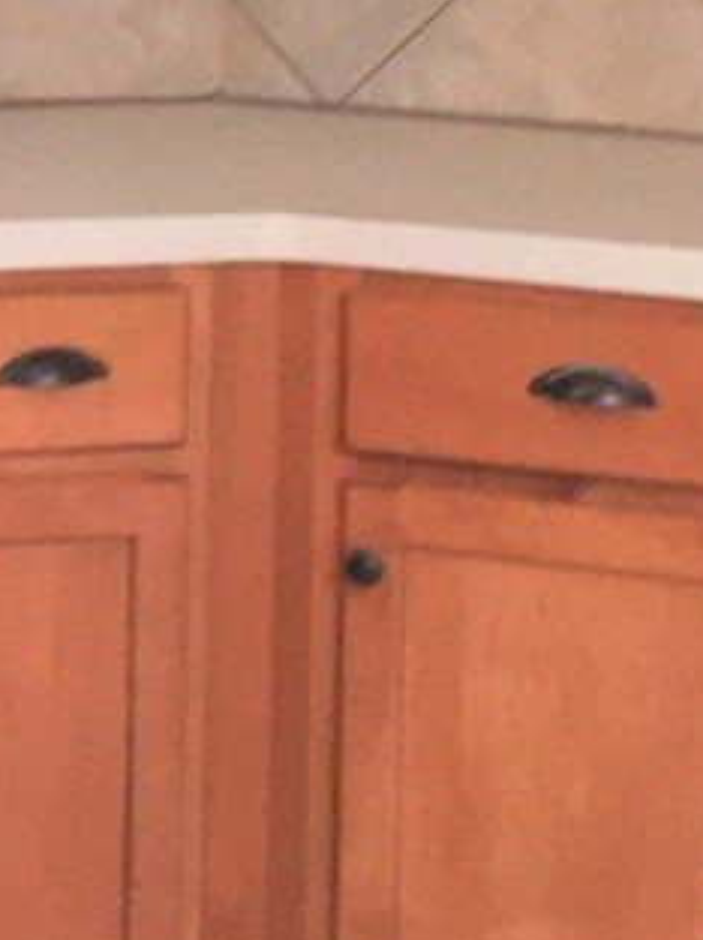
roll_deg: -1.1
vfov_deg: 10.2
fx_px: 5155
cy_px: -219
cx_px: -604
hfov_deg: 7.5
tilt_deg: -3.5
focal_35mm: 190
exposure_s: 1/30
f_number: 2.2
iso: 80
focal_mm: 4.15
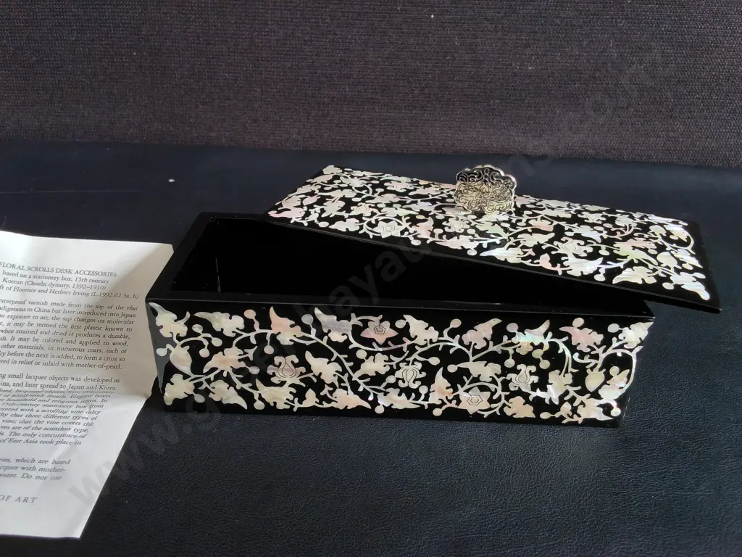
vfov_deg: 51.4
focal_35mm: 27
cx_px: 371
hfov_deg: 65.3
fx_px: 579
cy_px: 278
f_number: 2
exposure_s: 1/100
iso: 64
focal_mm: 2.87
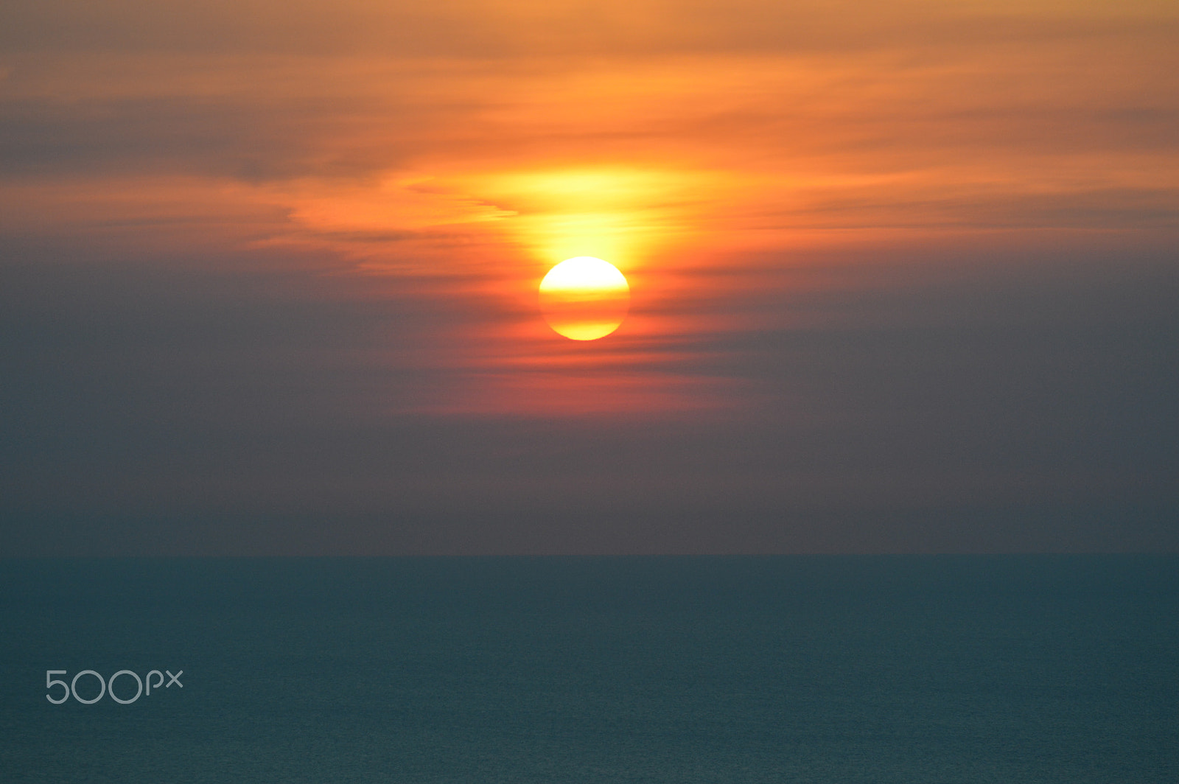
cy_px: 392
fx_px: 9571
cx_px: 590
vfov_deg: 4.7
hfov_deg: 7.0
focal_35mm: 292
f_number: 5.3
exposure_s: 1/400
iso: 400
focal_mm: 195
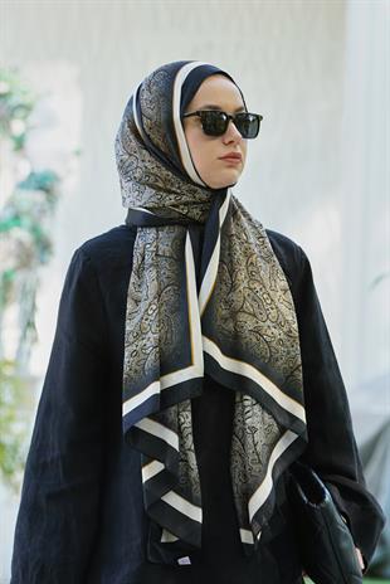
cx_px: 195
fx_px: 2109
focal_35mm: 130
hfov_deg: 10.6
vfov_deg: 15.8
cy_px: 292
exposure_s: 1/125
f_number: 5.6
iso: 500
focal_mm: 130
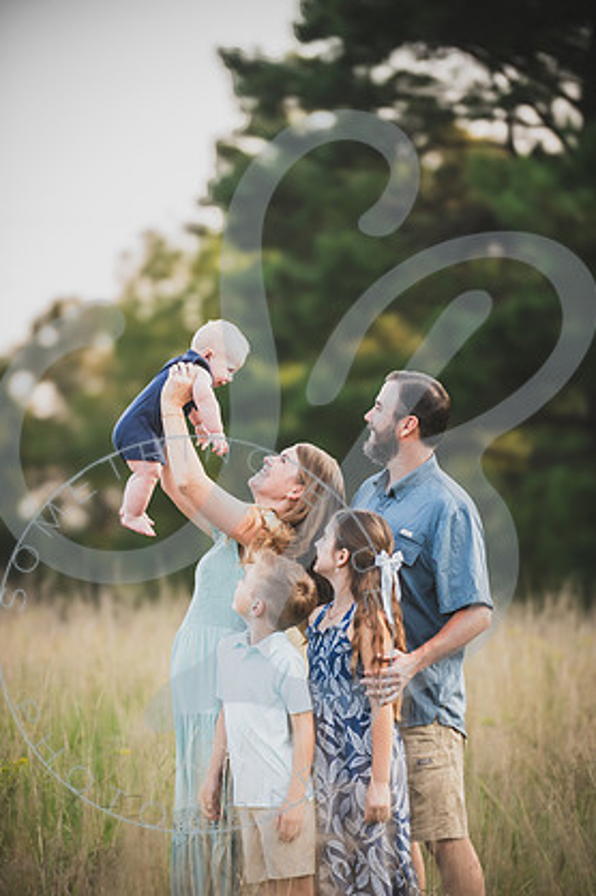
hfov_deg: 8.2
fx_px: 4154
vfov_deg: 12.3
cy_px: 472
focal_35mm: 167
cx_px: 292
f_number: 2.8
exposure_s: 1/320
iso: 500
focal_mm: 155
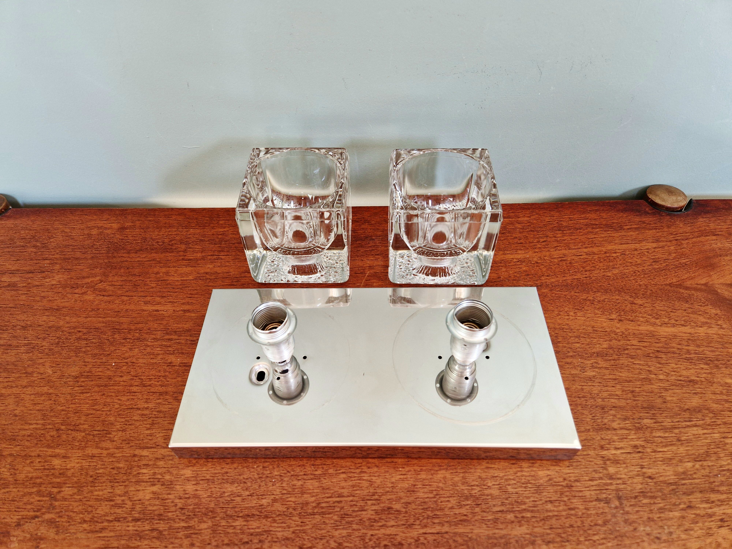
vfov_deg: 58.9
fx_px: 486
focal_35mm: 23
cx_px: 366
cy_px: 274
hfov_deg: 73.9
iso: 200
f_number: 1.8
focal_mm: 5.4
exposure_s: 1/100
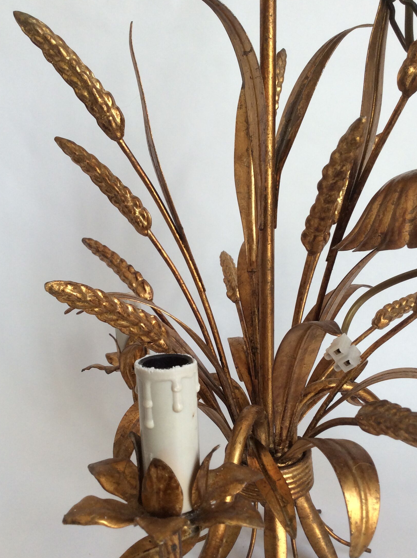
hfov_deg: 37.6
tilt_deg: -11.3
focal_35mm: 38
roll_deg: -0.8
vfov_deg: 49.0
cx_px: 212
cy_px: 300
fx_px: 612
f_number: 2.4
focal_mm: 3.3
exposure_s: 1/50
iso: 40
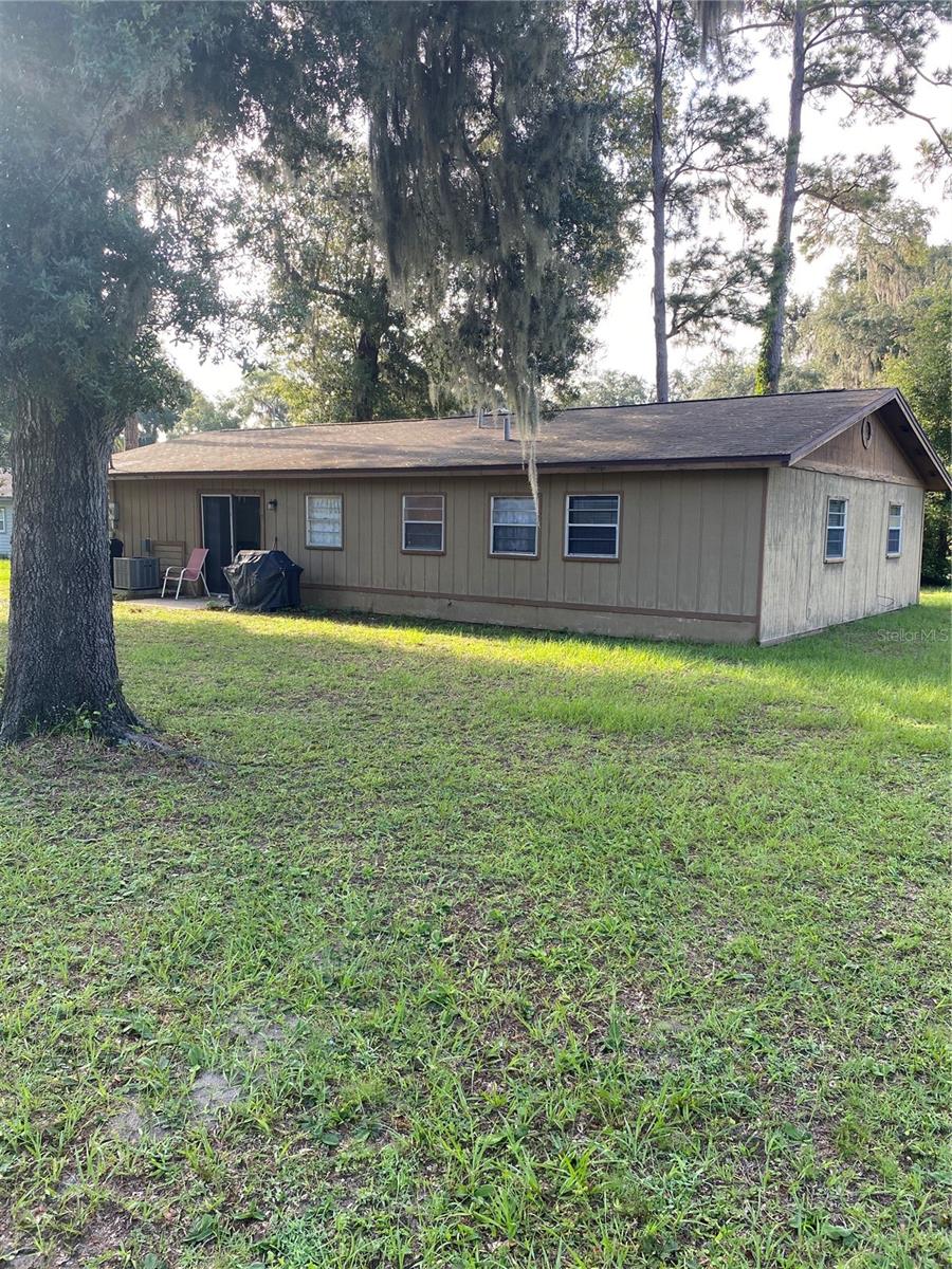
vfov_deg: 67.3
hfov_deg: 53.1
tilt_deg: -5.7
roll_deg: -1.0
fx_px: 953
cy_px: 634
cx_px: 476
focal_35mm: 26
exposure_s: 1/267
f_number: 1.8
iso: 32
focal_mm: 4.25
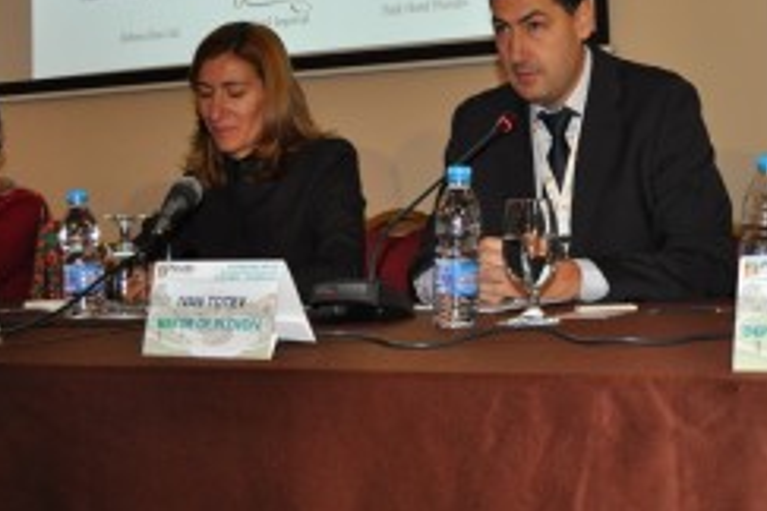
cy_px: 103
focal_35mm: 64
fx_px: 1363
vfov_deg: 21.0
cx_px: 514
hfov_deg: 31.2
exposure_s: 1/60
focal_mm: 26
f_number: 4.5
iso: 1000
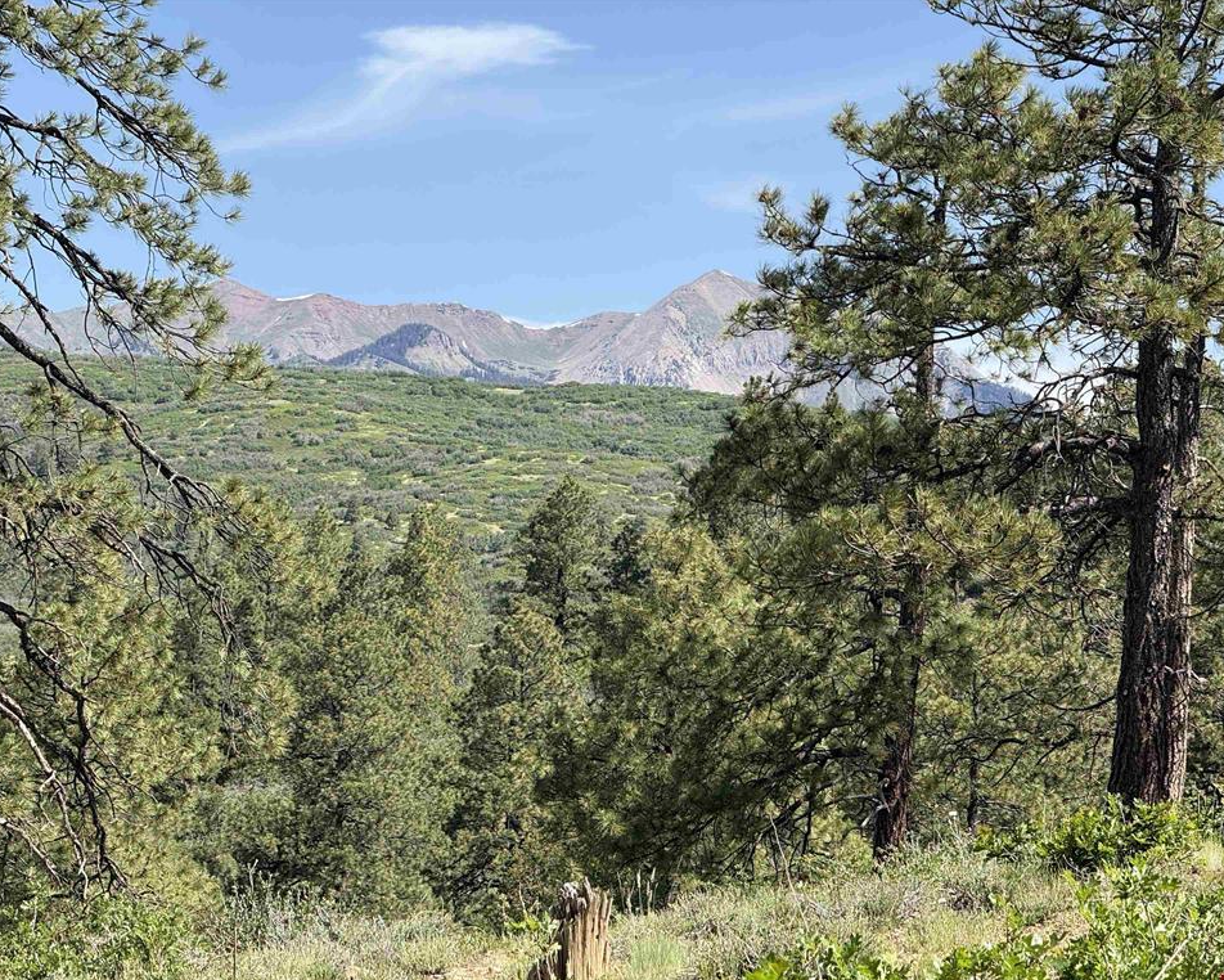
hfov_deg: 15.3
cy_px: 490
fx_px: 4565
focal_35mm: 126
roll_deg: -0.7
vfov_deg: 12.2
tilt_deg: +4.5
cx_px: 611
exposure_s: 1/784
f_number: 2.8
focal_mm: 15.66
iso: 50
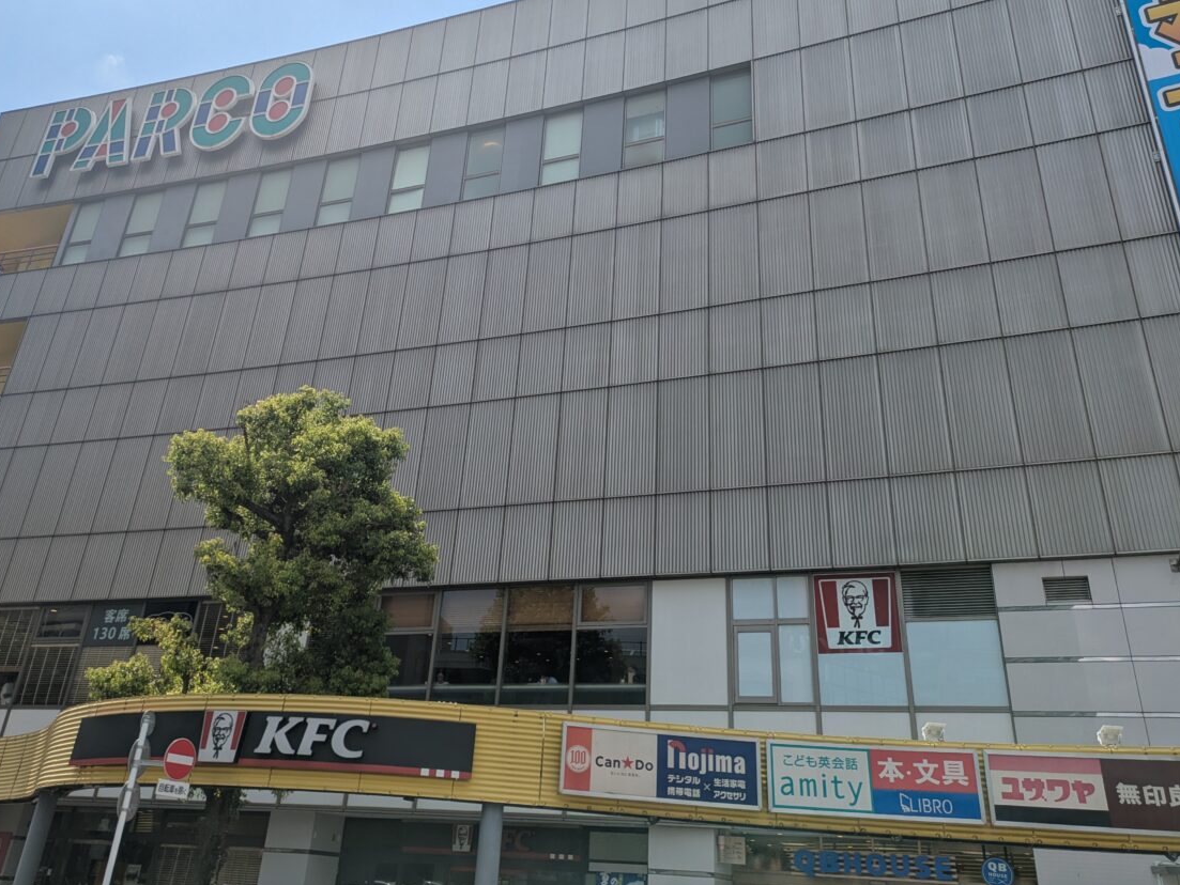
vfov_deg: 48.1
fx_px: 989
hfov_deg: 61.6
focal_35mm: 29
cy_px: 377
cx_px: 570
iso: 43
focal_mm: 5.43
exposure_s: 1/4739
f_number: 1.89
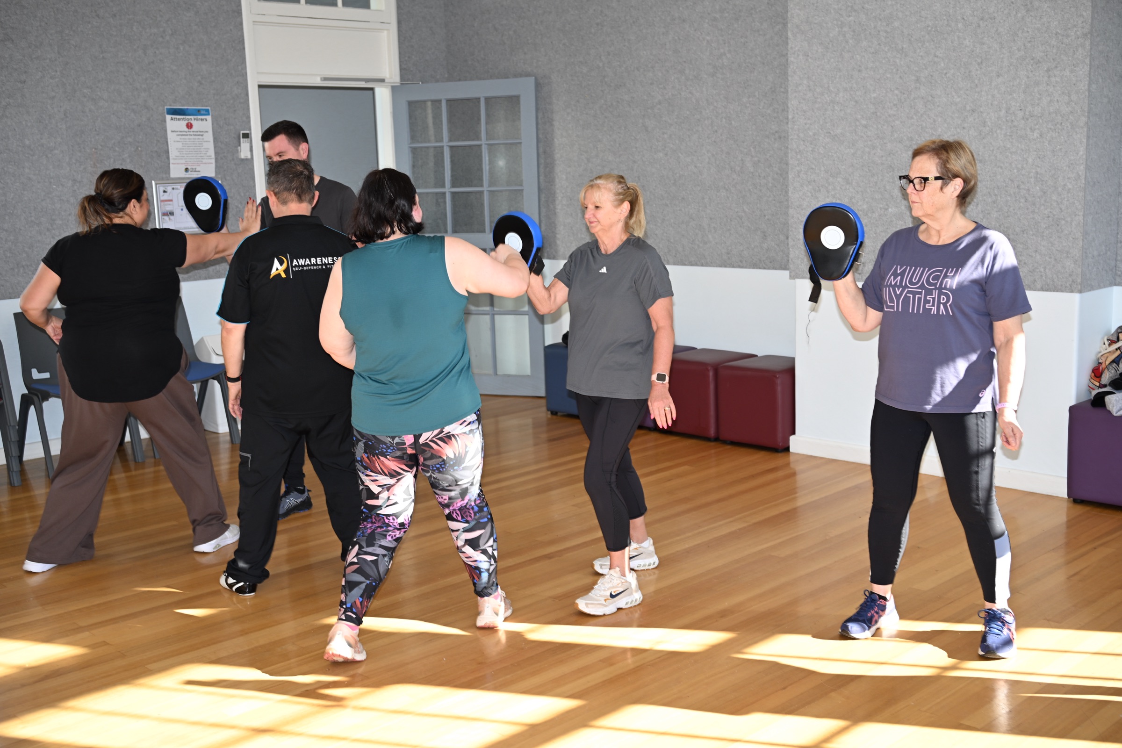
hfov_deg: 48.5
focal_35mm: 40
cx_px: 561
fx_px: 1247
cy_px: 374
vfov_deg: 33.4
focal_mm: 40
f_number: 4
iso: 180
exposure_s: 1/200
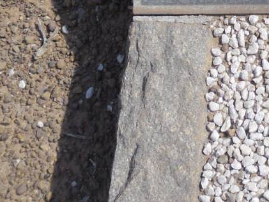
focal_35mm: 77
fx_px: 599
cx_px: 341
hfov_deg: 22.8
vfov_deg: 17.7
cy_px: -71
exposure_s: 1/608
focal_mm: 4.9
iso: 80
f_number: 3.5
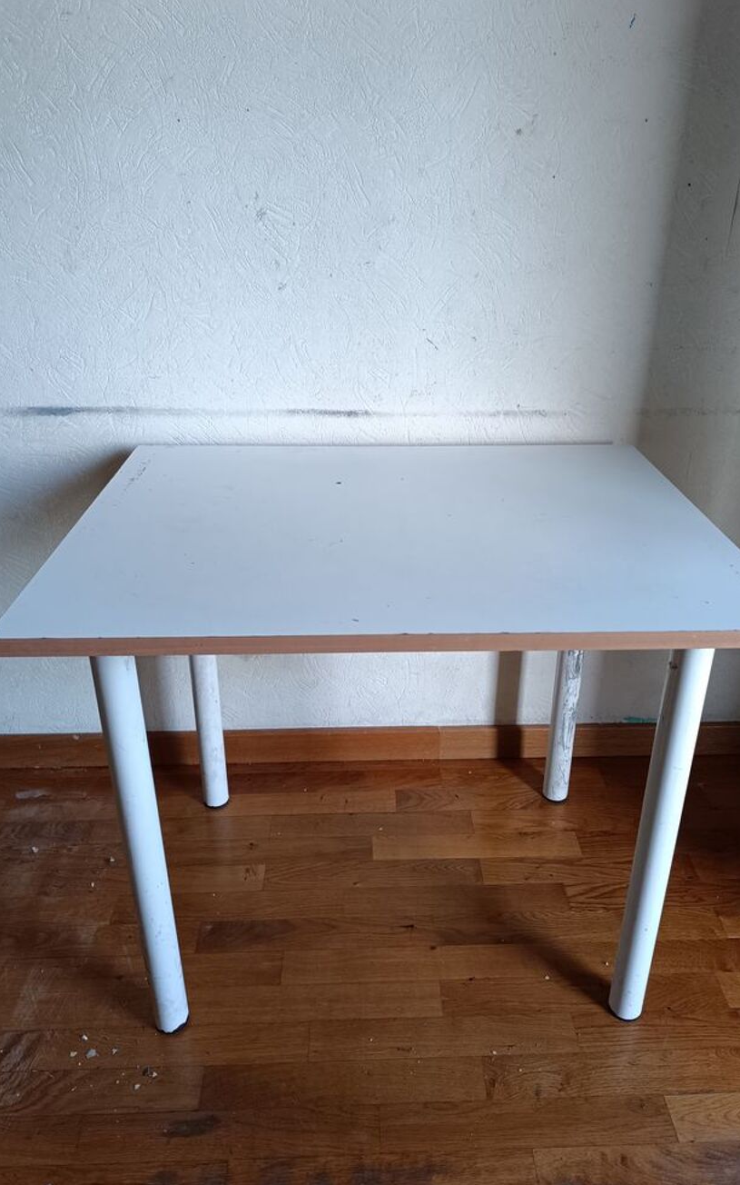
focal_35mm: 26
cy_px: 586
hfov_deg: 47.5
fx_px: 839
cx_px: 406
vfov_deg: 70.4
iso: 879
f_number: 1.65
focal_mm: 6.14
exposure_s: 1/60
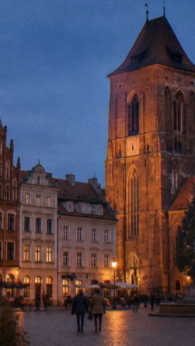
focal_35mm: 88
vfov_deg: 24.2
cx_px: 96
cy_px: 193
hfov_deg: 13.7
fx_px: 809
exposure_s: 1/30
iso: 8000
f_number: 9
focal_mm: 48
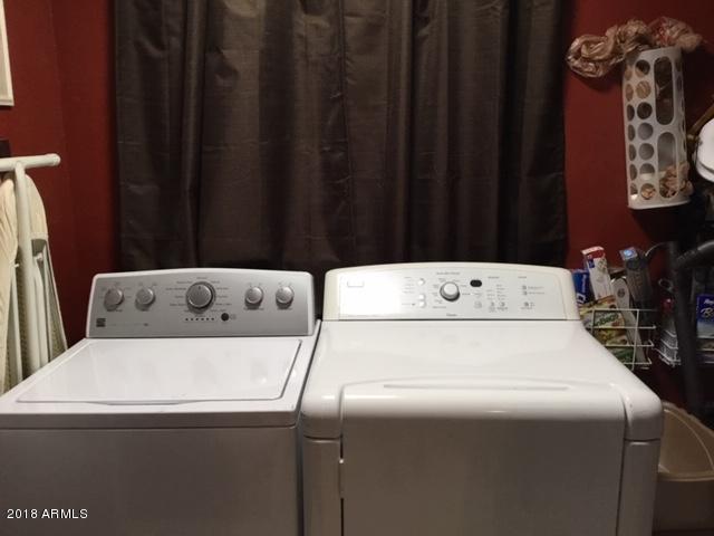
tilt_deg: -10.1
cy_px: 268
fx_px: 639
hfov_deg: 58.4
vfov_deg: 45.4
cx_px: 357
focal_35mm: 31
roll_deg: +0.5
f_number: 2.4
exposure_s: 1/30
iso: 80
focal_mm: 3.3
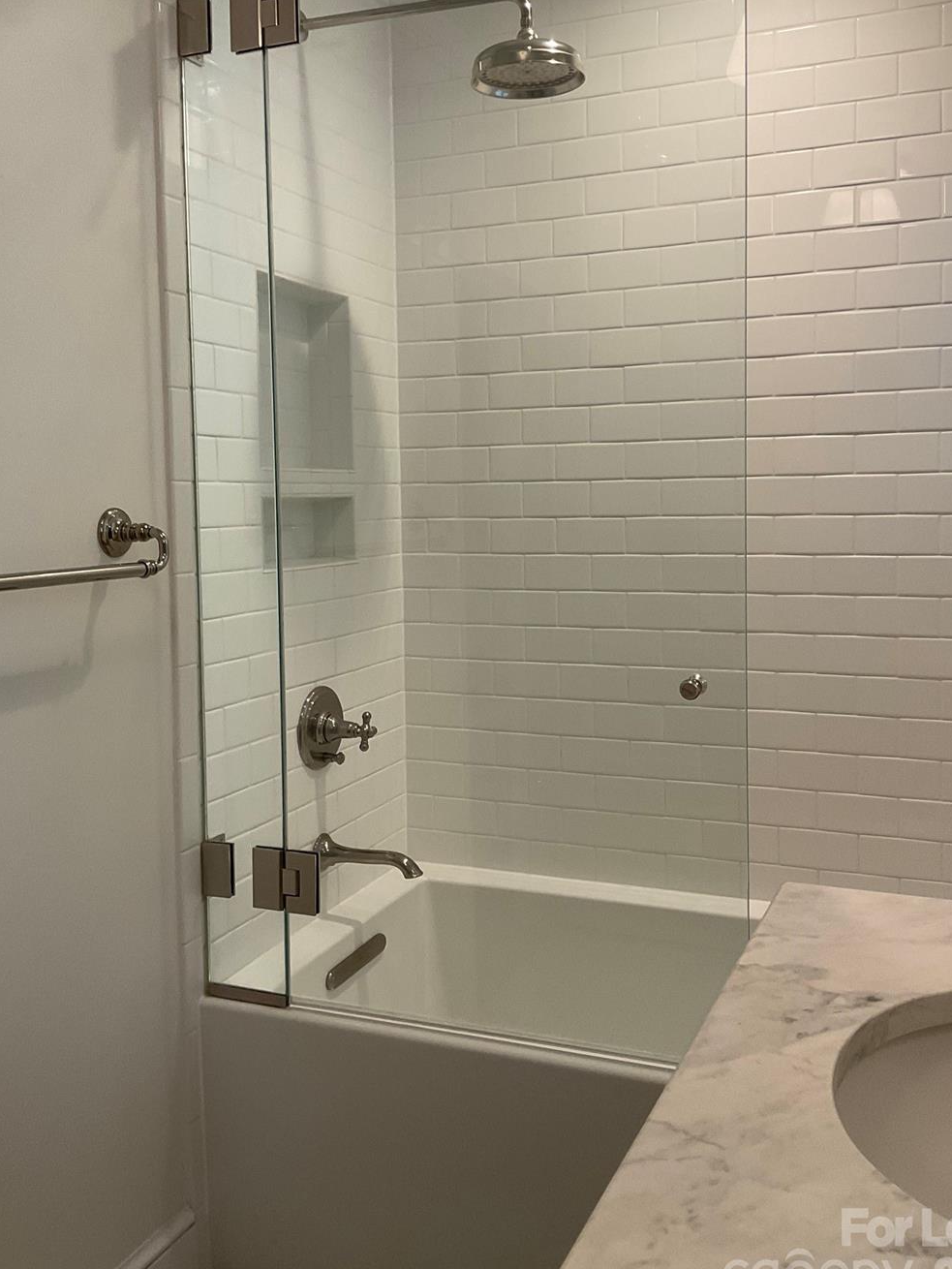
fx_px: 1246
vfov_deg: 53.9
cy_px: 572
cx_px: 493
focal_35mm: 34
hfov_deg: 41.8
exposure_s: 1/60
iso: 50
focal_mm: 3
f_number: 1.8
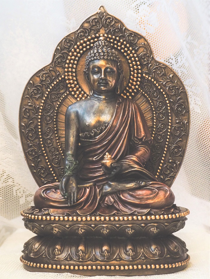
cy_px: 140
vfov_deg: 24.4
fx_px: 647
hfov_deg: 18.4
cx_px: 105
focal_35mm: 80
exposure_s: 1/125
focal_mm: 40
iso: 3200
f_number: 5
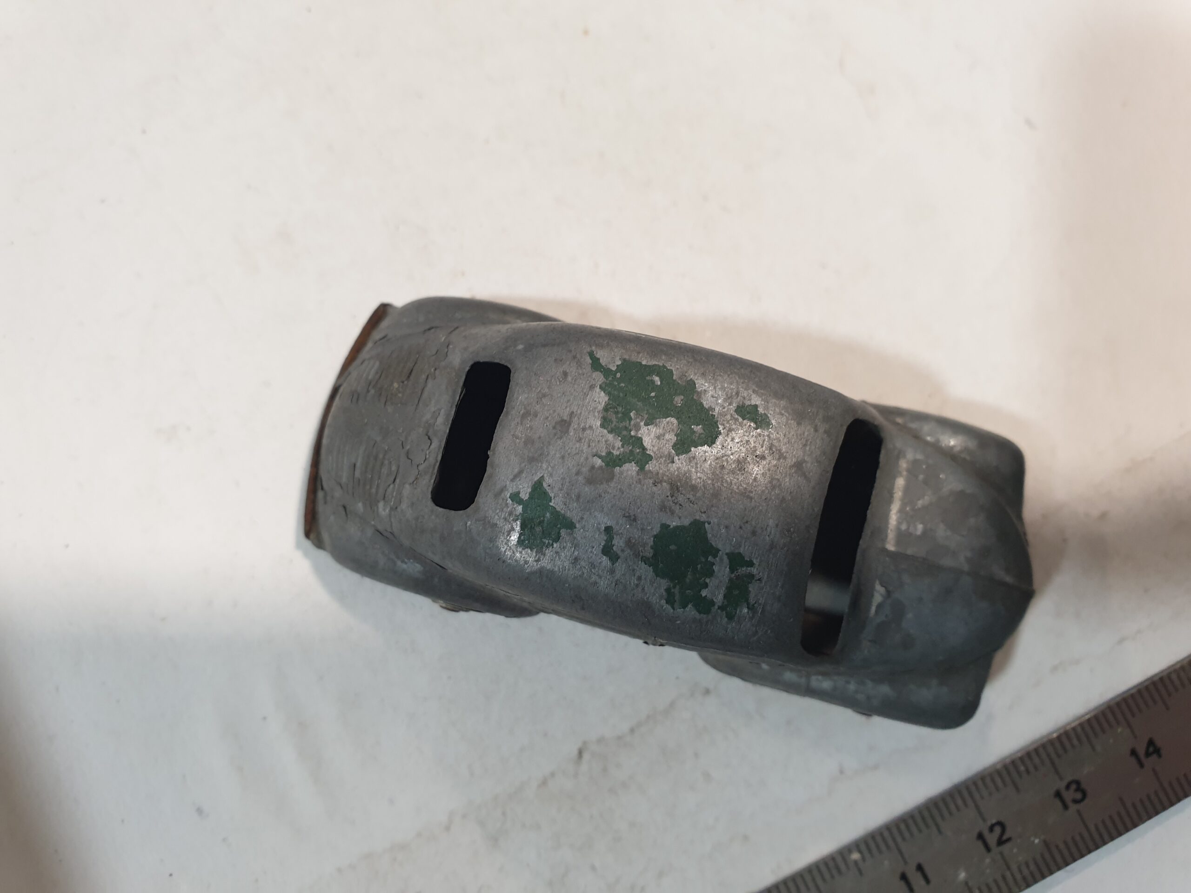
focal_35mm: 26
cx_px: 596
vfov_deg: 53.1
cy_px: 446
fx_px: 895
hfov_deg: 67.3
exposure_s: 1/50
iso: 160
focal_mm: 4.3
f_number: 2.4
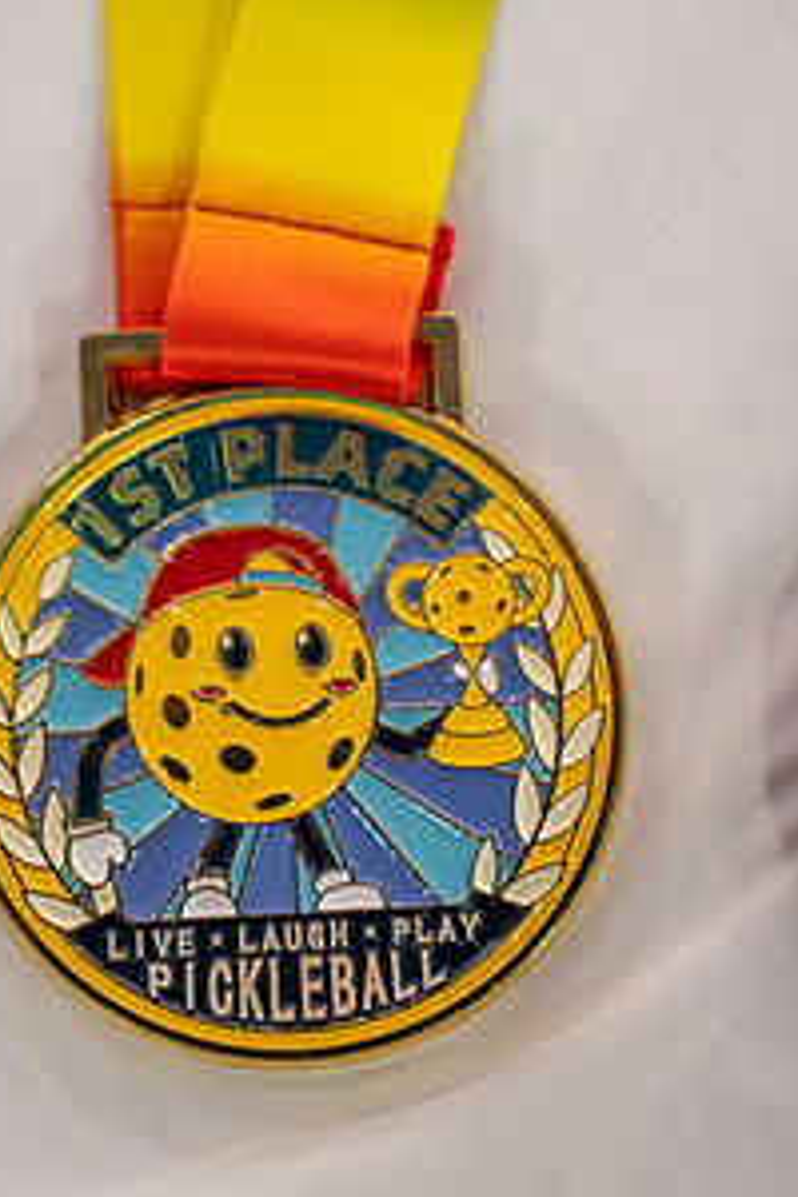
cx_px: 287
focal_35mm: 105
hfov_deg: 13.0
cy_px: 630
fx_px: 3491
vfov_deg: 19.5
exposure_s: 1/160
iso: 800
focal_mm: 70
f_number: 3.5
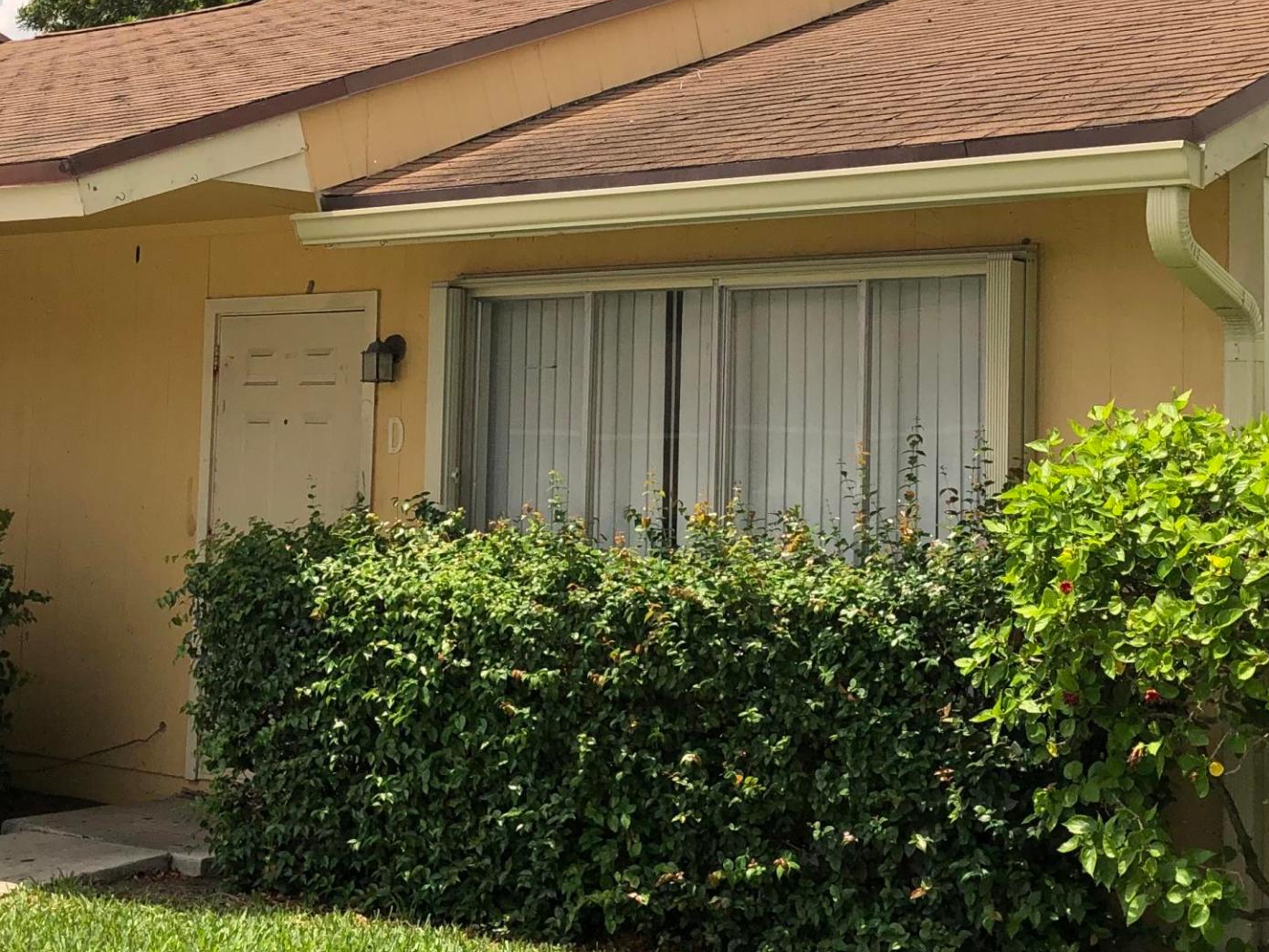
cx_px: 614
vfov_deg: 25.2
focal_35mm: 58
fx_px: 2127
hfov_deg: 33.2
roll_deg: -2.2
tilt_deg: +4.3
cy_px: 360
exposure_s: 1/2857
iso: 25
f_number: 1.8
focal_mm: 3.99
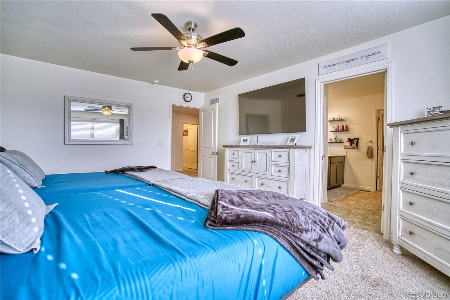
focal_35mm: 16
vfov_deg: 73.7
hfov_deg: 96.7
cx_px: 225
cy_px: 150
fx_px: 200
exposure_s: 1/160
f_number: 4
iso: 500
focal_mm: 16
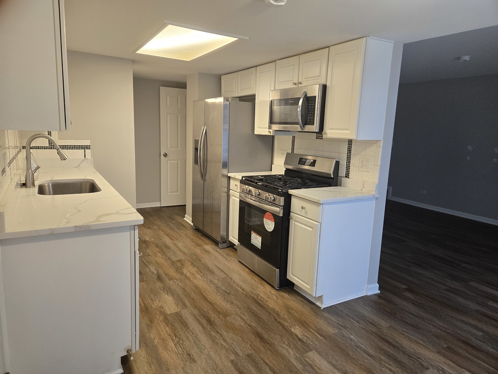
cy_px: 187
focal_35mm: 23
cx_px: 249
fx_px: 331
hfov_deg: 73.9
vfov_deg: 58.9
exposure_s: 1/120
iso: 160
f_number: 1.8
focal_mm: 5.4
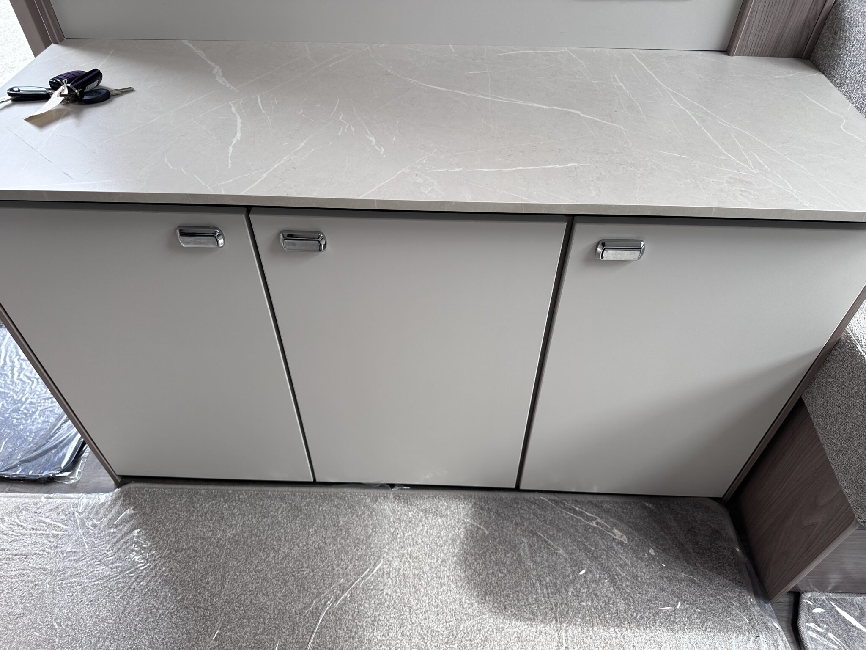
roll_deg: -1.0
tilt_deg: -42.4
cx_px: 433
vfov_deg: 56.8
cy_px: 325
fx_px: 600
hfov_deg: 71.6
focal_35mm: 24
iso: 64
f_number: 1.78
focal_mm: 6.86
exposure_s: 1/180
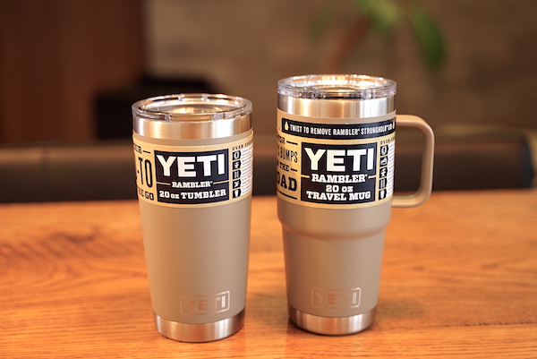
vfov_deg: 27.0
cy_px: 180
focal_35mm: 50
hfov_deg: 39.6
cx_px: 268
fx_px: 746
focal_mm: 50
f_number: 2.8
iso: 100
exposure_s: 1/5
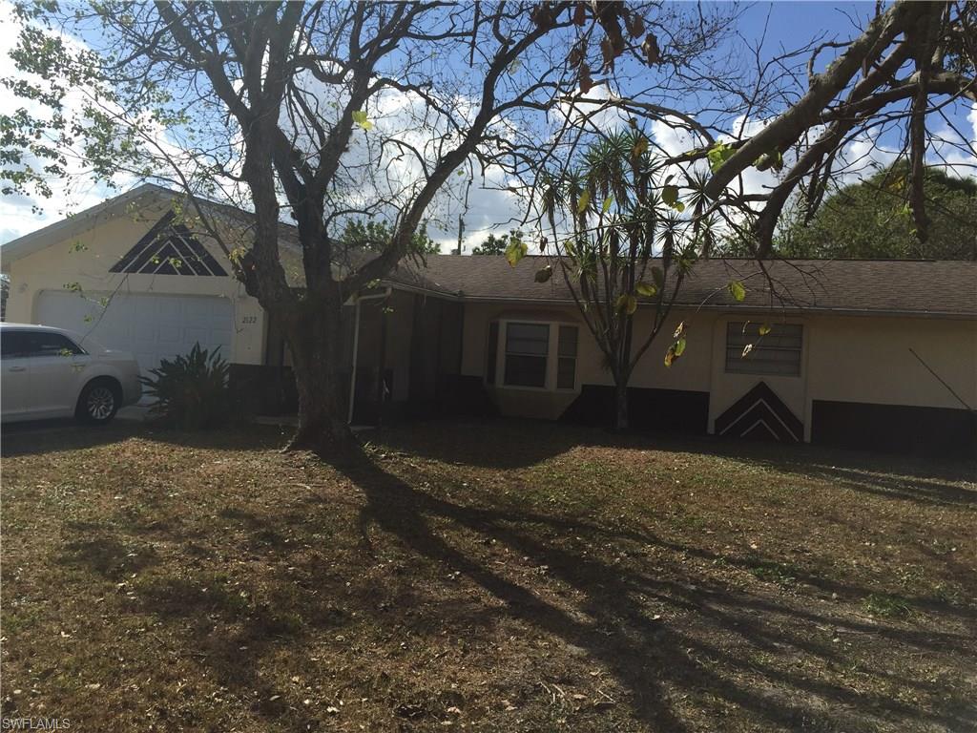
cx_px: 488
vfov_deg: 48.2
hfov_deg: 61.7
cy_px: 366
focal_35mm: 29
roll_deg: -3.9
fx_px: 818
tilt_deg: +0.0
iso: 32
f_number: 2.2
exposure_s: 1/2639
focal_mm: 4.15
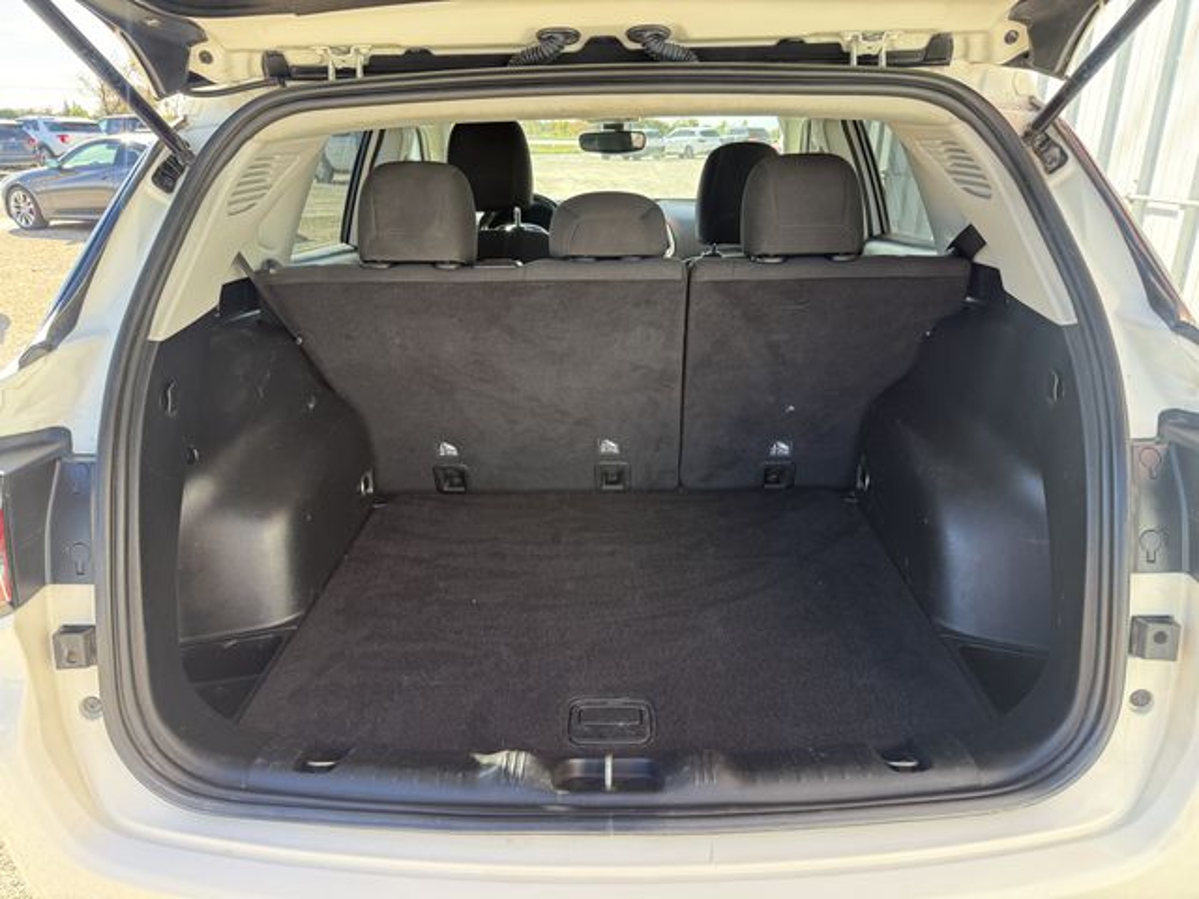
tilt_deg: -20.1
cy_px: 450
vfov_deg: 56.8
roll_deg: -0.9
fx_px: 831
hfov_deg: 71.6
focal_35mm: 24
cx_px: 600
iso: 100
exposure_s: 1/299
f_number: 1.78
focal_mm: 6.76
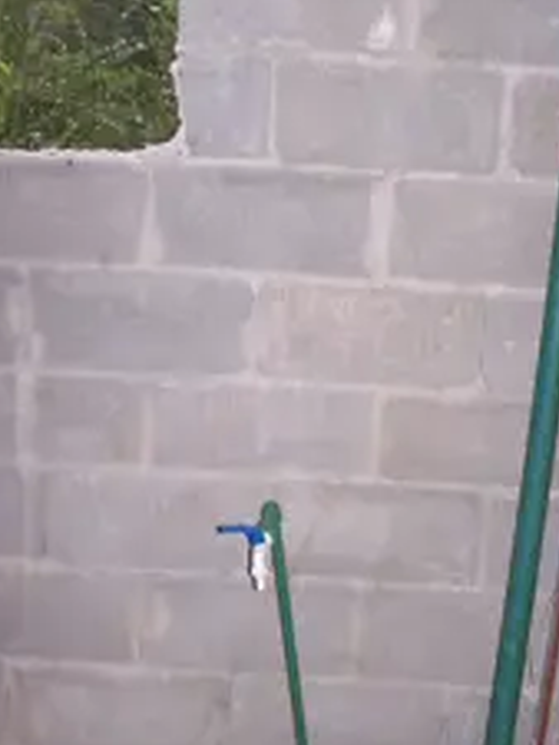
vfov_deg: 27.0
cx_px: 291
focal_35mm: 72
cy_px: 346
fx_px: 1549
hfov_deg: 20.5
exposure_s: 1/60
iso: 140
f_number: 2.8
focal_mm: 6.3
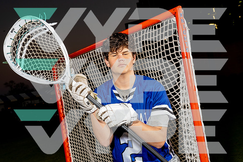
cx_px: 122
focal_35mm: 45
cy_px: 81
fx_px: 304
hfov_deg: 43.6
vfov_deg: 29.9
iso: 800
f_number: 8
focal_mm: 45
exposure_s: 1/250
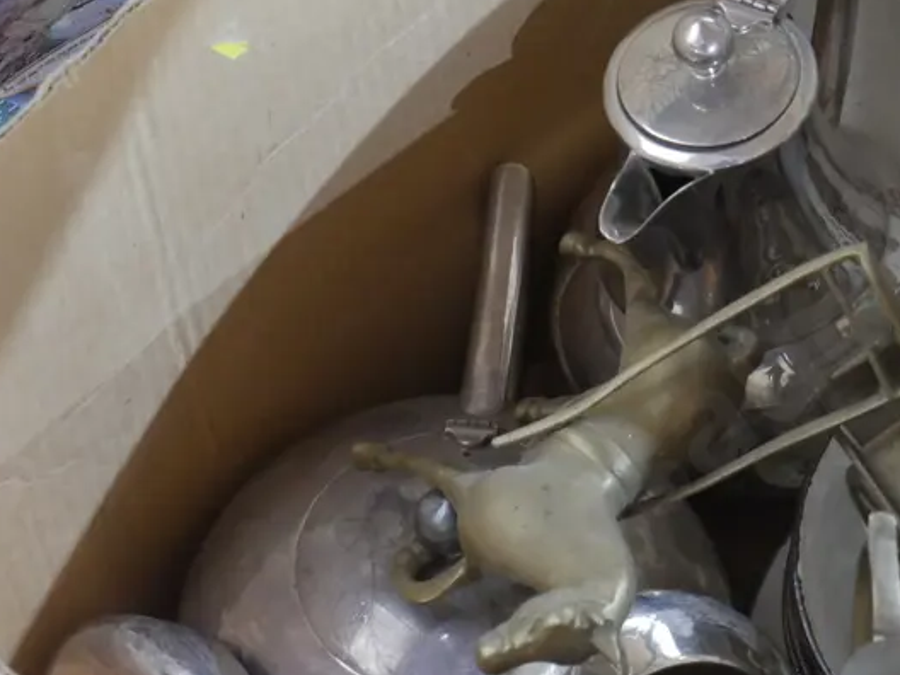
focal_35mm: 132
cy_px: 367
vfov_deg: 11.2
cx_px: 793
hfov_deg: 14.8
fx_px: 3432
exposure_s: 1/10
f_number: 5.4
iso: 3200
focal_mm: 34
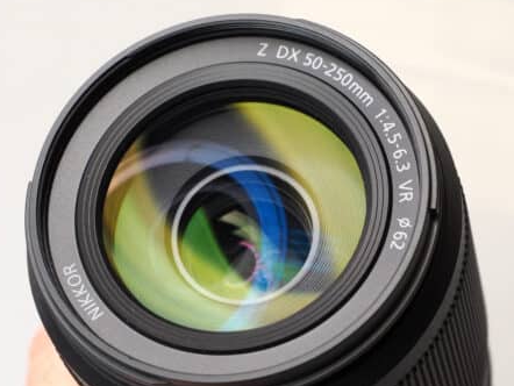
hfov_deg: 14.6
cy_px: 216
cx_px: 241
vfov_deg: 11.0
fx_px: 2006
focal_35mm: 135
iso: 1600
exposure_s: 1/125
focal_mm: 56
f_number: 9
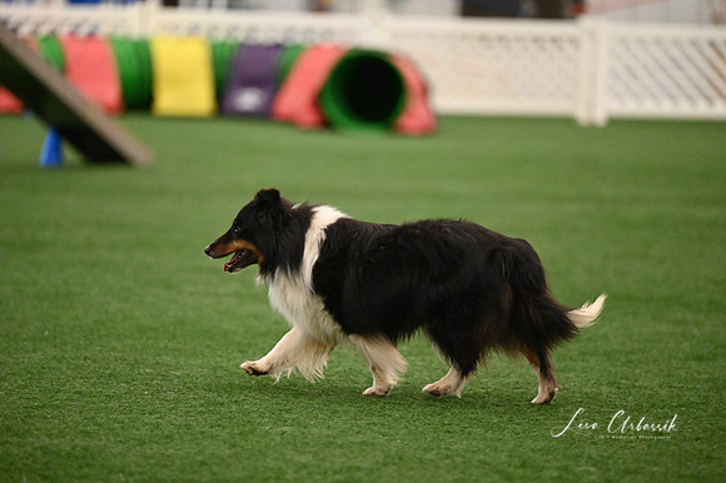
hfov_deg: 10.3
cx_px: 363
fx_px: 4031
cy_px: 242
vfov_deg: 6.9
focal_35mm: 200
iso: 16000
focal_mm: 200
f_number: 3.2
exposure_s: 1/640
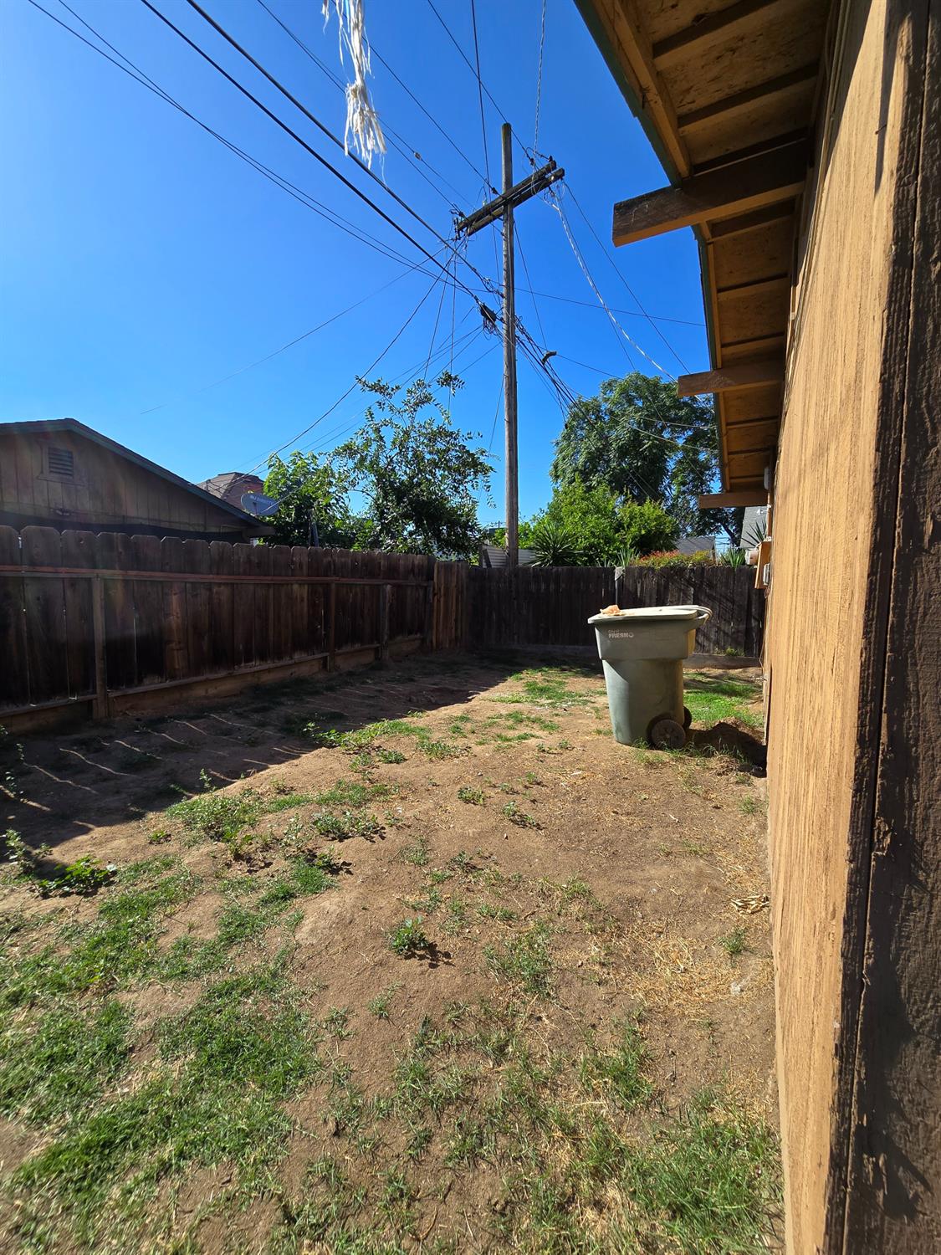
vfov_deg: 106.2
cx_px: 470
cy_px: 628
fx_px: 471
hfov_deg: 89.9
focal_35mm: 13
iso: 50
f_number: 2.2
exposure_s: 1/1723
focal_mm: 2.2
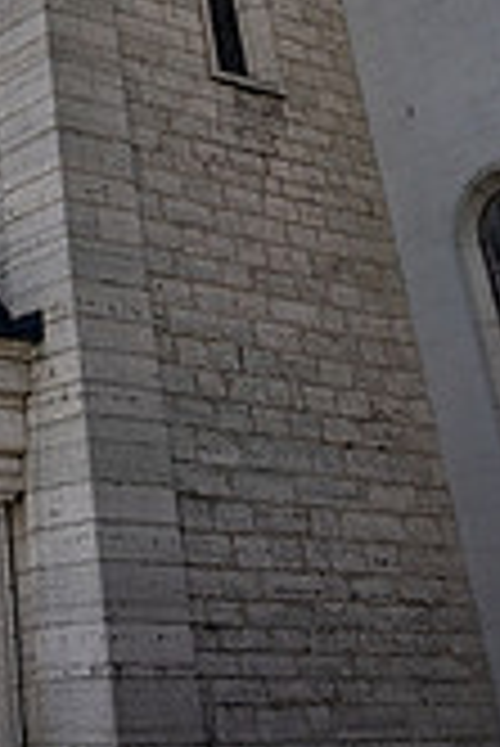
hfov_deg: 19.2
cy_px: -189
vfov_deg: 26.8
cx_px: -167
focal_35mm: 65
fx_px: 1351
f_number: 6.4
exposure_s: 1/2400
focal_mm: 16
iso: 320
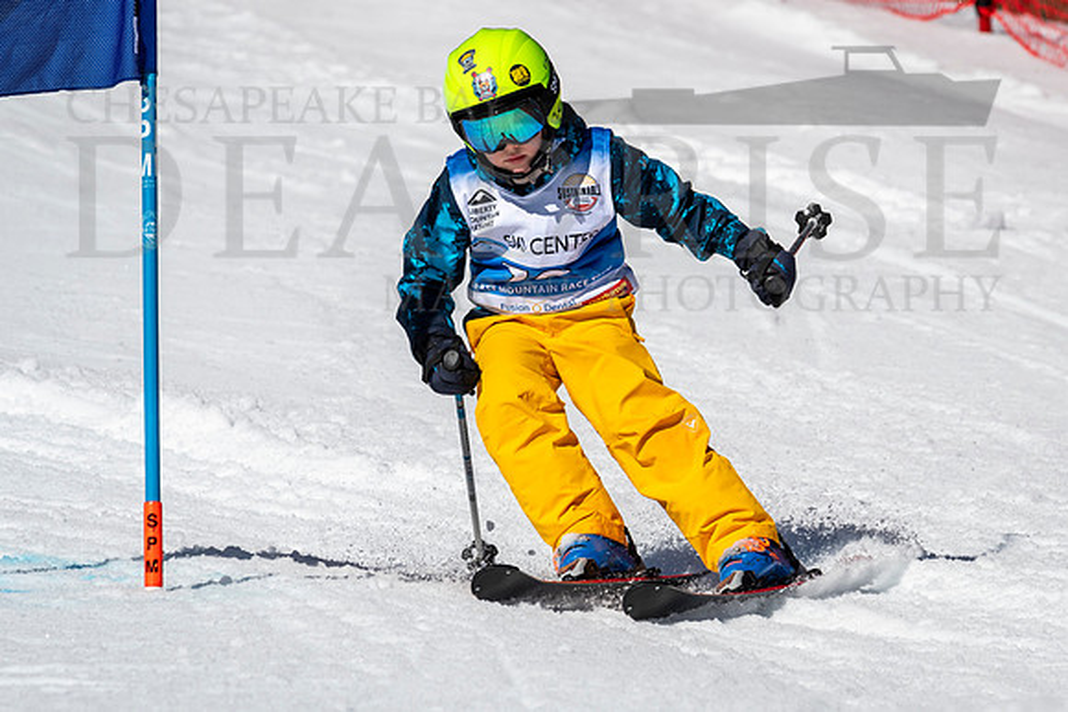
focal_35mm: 780
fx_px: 23136
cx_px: 694
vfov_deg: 1.8
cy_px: 392
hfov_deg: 2.6
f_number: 8
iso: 200
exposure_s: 1/2000
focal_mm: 400
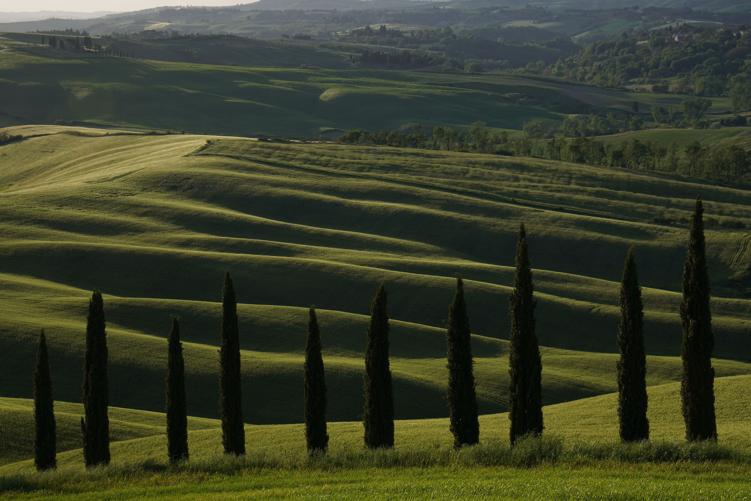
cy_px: 250
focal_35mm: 105
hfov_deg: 19.5
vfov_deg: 13.0
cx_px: 376
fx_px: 2190
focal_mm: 70
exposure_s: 1/60
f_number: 18
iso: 160
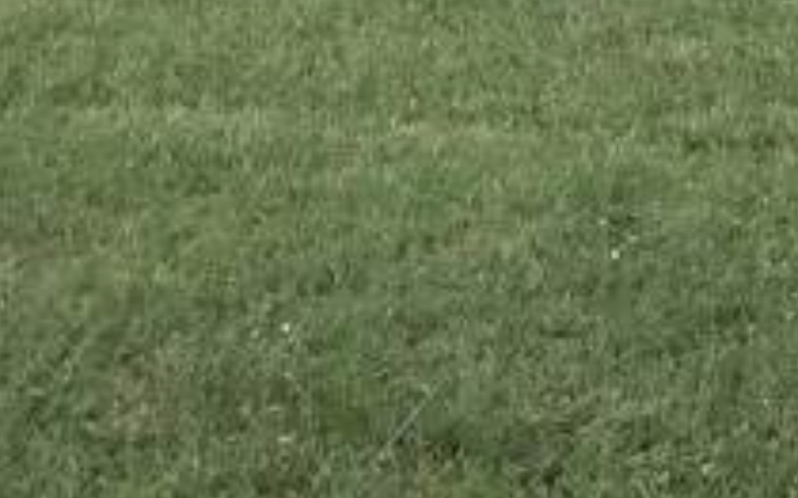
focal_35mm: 113
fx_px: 2456
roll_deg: -0.2
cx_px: 844
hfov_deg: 17.9
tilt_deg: +6.3
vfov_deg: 10.3
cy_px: -608
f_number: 1.8
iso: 20
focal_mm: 3.99
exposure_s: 1/1389
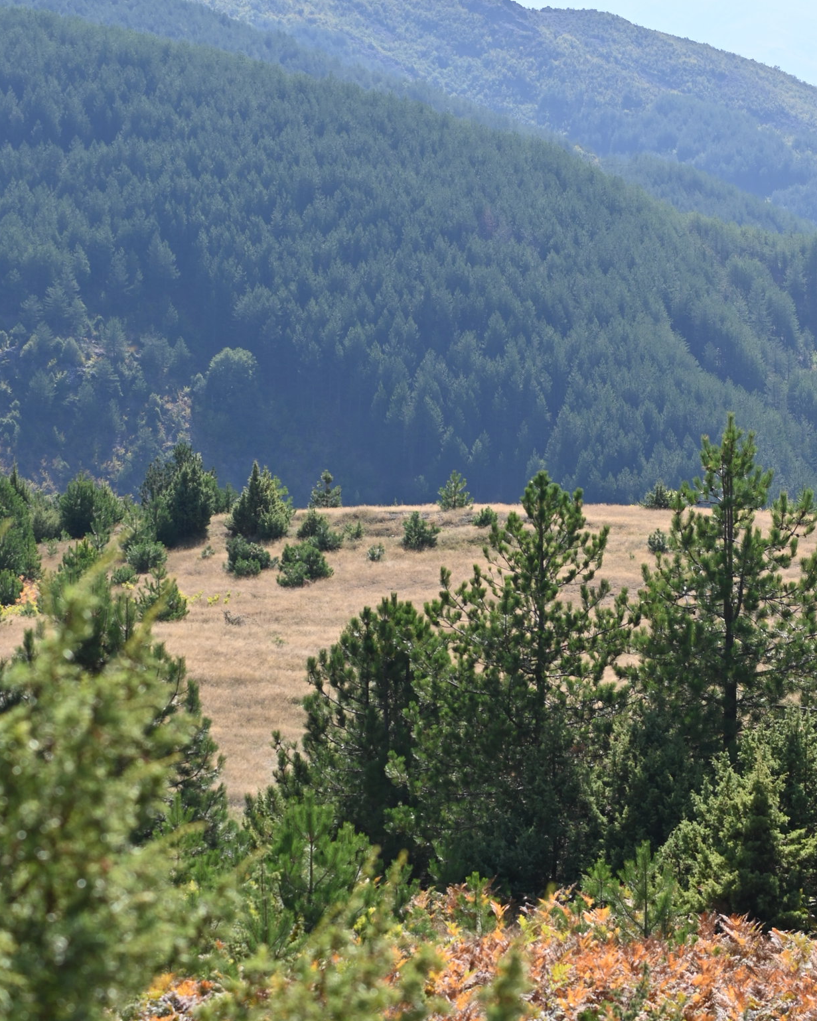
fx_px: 3649
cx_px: 491
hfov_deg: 12.8
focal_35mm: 121
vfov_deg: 15.9
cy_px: 511
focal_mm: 55
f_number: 6.3
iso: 100
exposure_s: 1/320
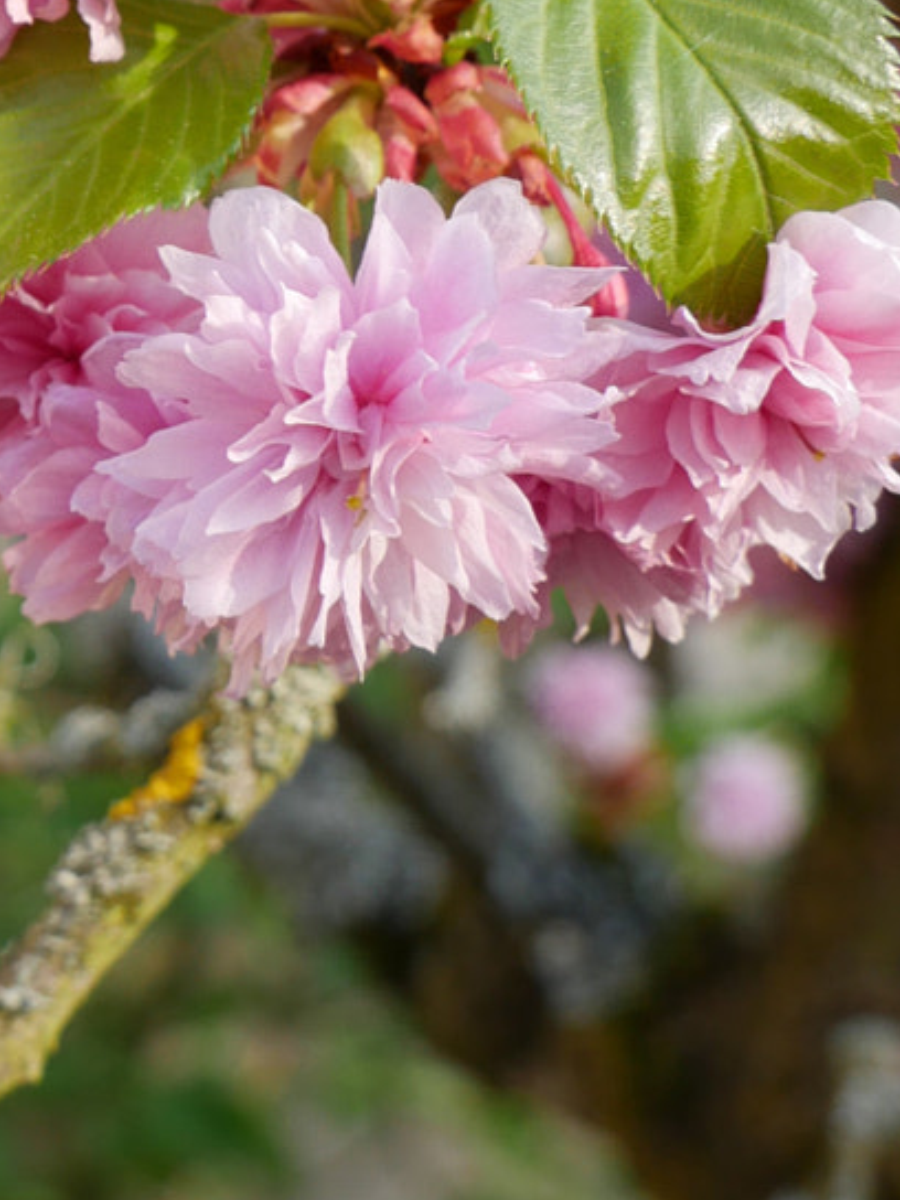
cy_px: 335
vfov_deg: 19.5
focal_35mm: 100
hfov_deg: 14.1
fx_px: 3467
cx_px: -351
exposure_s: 1/160
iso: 200
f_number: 5
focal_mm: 17
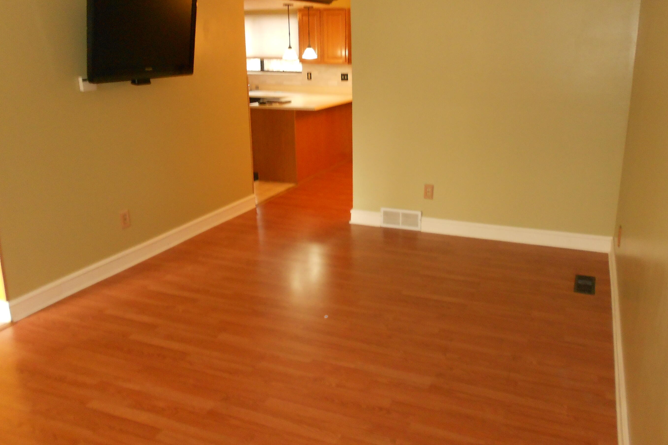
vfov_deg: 43.5
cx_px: 366
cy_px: 185
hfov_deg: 61.8
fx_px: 557
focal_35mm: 30
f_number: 3.2
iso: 250
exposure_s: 1/25
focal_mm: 4.6
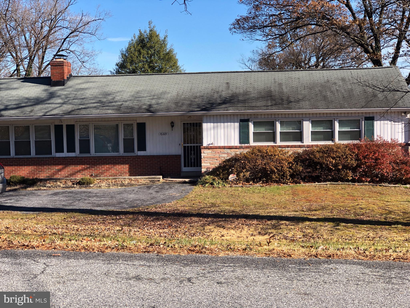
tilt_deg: -4.2
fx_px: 675
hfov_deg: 33.8
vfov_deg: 25.7
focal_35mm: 57
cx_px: 205
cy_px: 154
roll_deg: +0.9
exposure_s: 1/366
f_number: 2.8
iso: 20
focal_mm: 6.6
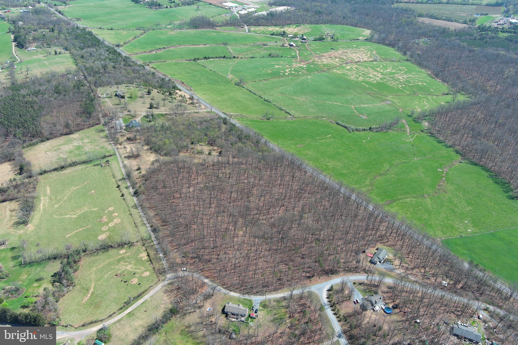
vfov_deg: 45.0
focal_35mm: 29
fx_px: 417
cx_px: 259
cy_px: 172
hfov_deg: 63.7
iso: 100
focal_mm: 10.57
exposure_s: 1/628
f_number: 2.8
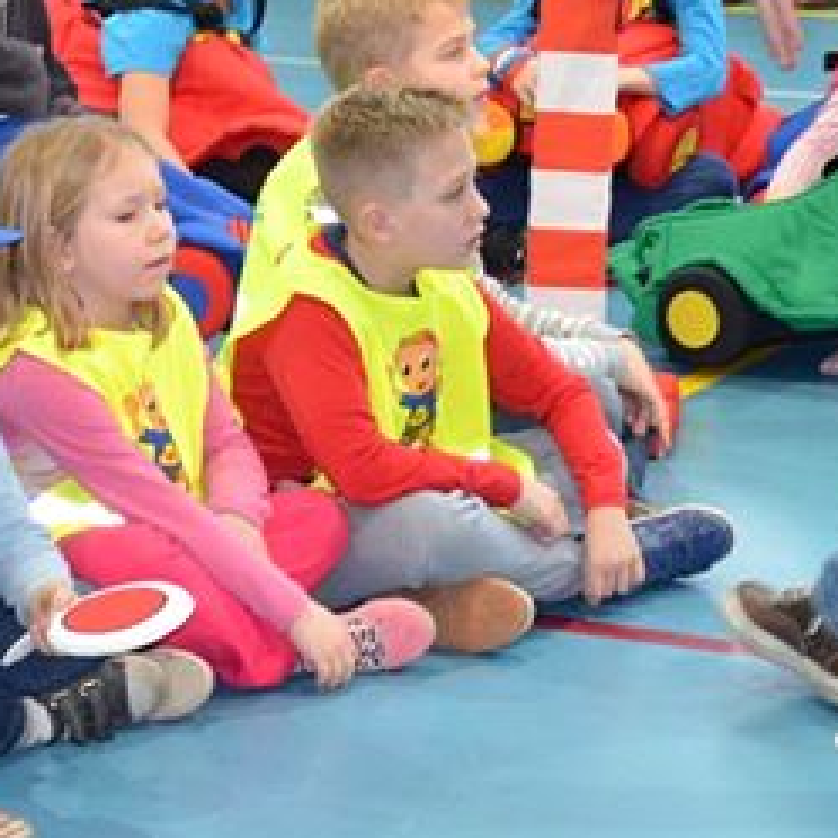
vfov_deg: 10.5
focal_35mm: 166
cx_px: 270
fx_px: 4547
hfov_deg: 10.5
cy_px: 191
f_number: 4.5
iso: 2500
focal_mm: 38
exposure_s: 1/60
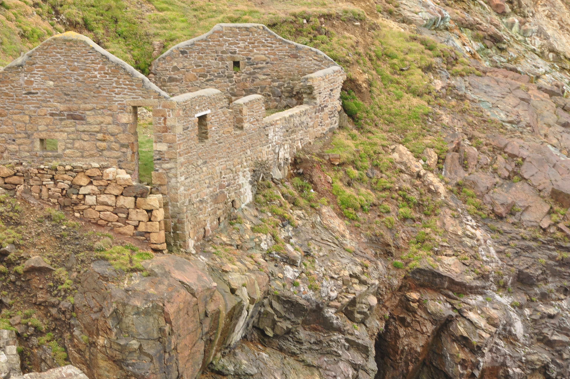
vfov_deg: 8.1
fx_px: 2657
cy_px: 126
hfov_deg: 12.2
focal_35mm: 168
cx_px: 199
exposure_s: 1/125
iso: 200
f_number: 8
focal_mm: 80
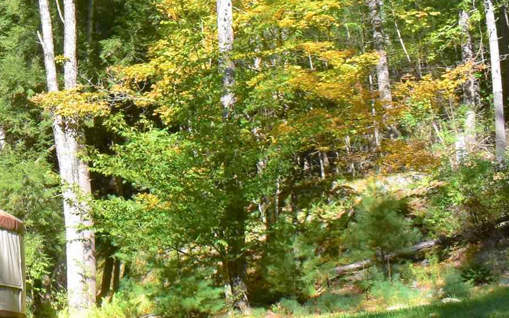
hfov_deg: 20.1
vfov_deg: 13.6
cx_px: -123
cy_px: 71
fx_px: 1331
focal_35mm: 96
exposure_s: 1/320
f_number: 10
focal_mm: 18
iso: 400
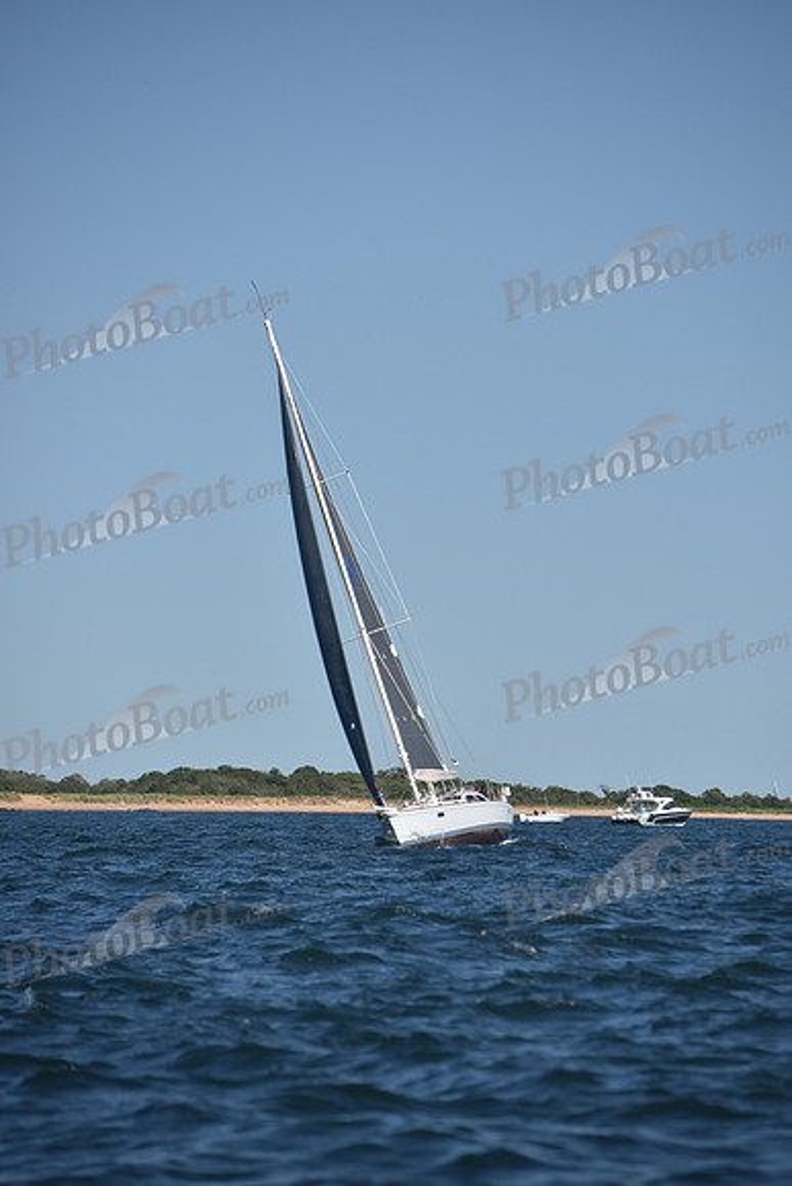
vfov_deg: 10.3
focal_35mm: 200
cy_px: 593
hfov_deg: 6.9
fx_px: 6596
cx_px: 396
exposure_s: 1/1250
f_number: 5
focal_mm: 200
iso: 250
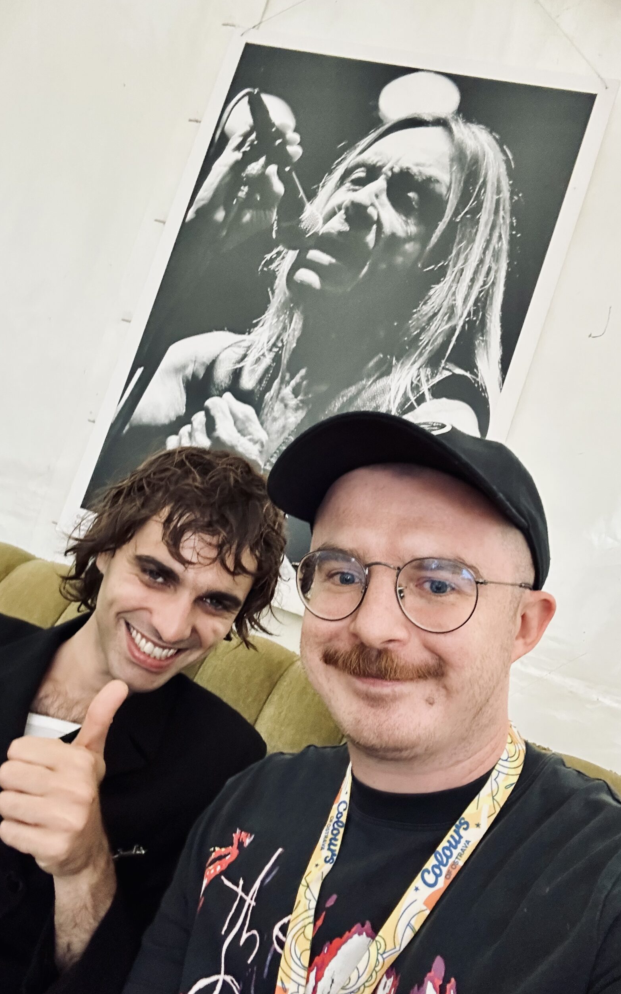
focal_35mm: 25
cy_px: 500
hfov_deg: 49.2
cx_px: 292
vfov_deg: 72.6
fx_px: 677
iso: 400
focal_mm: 2.69
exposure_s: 1/25
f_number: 1.9
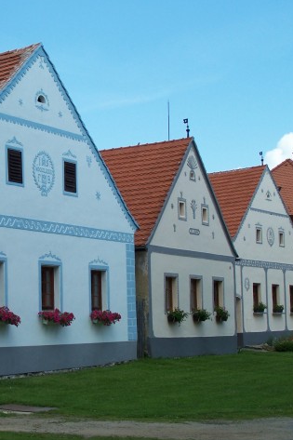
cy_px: 221
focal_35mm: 83
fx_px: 1014
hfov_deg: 16.2
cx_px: 30
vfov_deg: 24.5
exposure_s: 1/1000
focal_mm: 9.8
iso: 80
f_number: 3.1
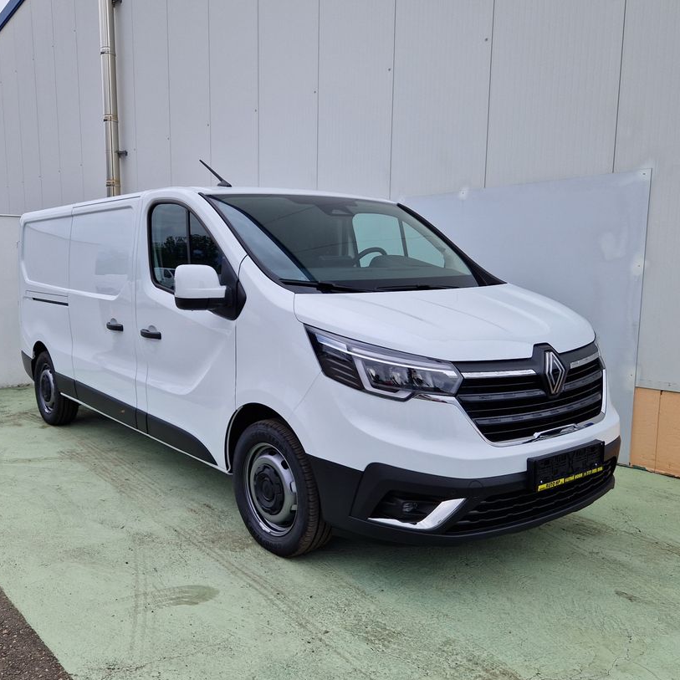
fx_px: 667
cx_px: 265
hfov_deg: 53.6
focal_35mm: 30
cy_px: 363
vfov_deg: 54.0
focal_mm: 5.4
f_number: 1.8
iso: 50
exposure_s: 1/868
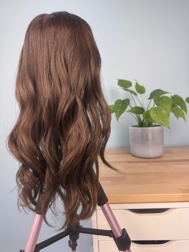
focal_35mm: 24
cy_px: 126
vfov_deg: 71.6
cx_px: 94
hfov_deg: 56.8
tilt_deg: -5.1
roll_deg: +3.8
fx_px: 175
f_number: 1.78
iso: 125
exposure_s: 1/100
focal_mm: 6.76
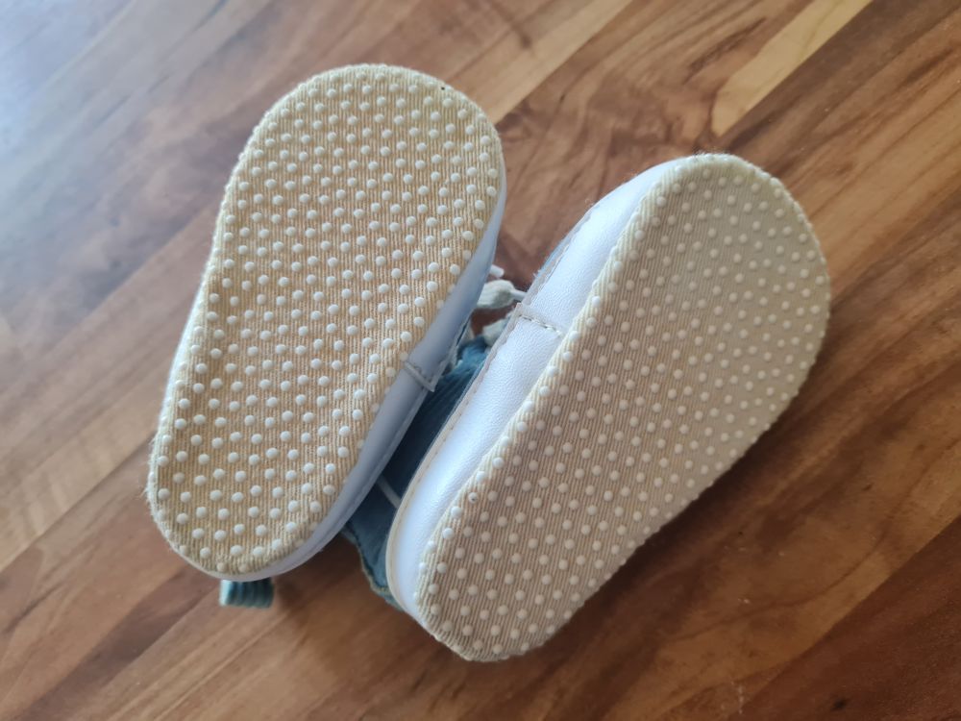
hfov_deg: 67.3
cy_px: 360
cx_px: 480
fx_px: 722
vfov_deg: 53.1
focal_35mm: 26
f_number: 1.8
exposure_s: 1/60
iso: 200
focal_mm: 5.4
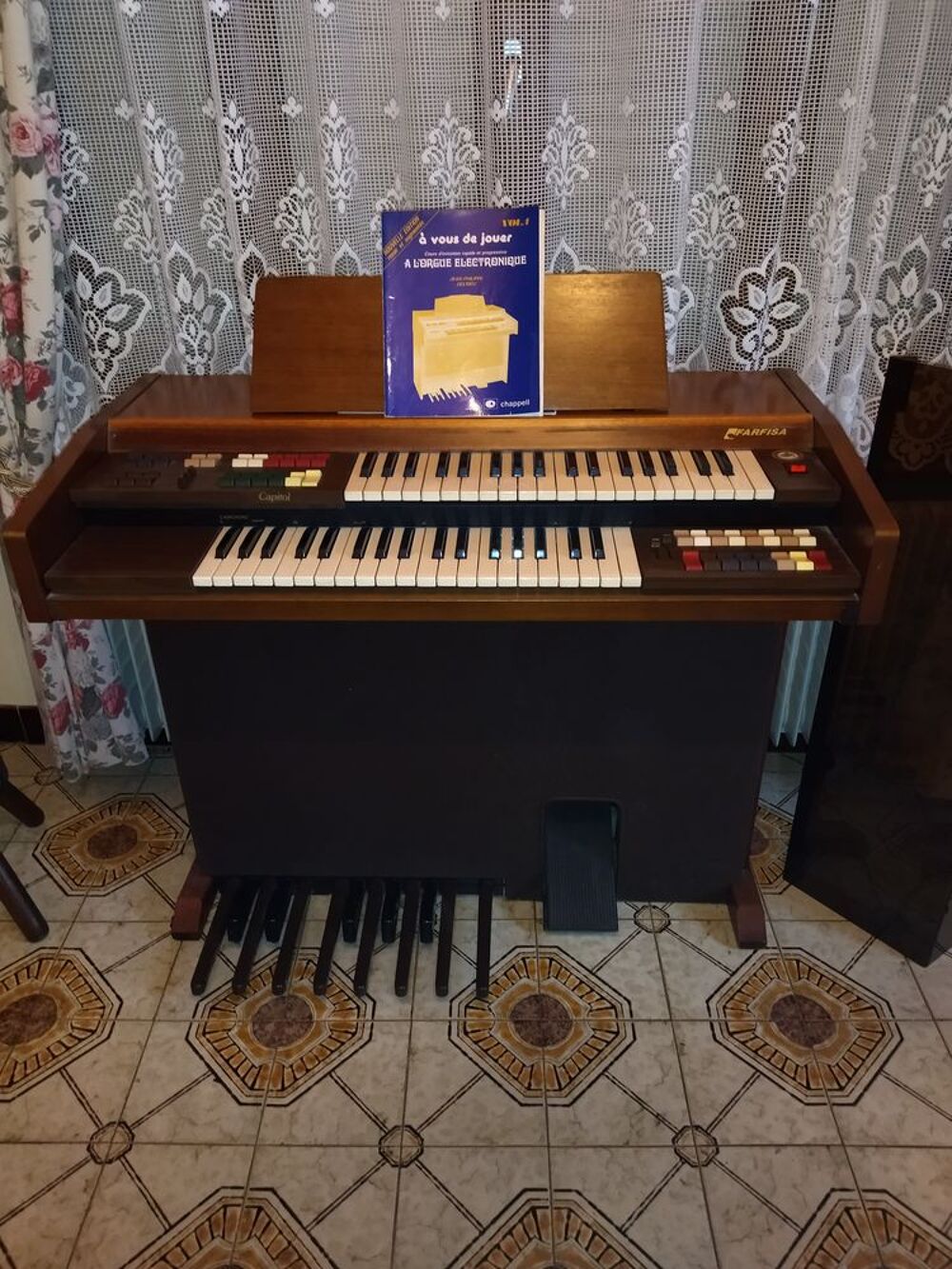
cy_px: 634
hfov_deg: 51.4
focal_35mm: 27
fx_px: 990
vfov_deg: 65.3
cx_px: 476
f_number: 1.79
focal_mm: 4.74
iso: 741
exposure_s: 1/20
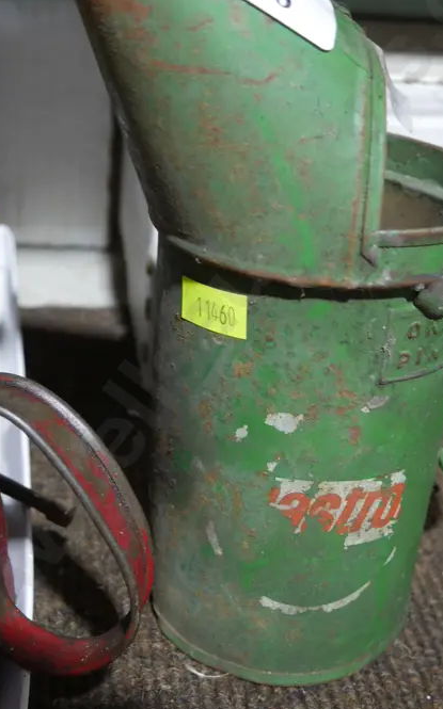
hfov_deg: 26.3
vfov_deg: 40.8
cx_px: 246
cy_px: 272
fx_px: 948
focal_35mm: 49
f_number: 3.6
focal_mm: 15
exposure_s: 1/60
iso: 500
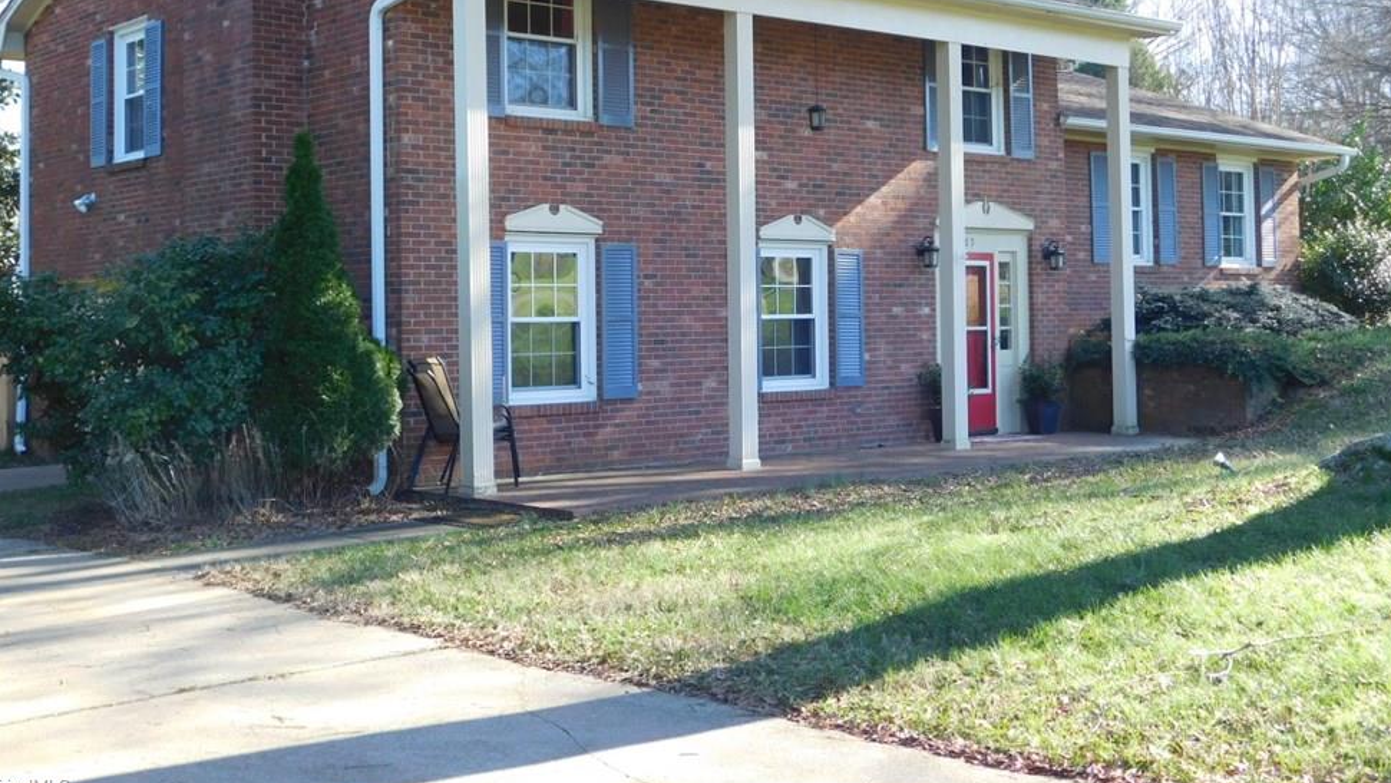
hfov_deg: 44.6
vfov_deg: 25.8
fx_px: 1697
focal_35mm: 46
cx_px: 700
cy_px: 248
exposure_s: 1/125
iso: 125
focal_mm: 7.1
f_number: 3.6
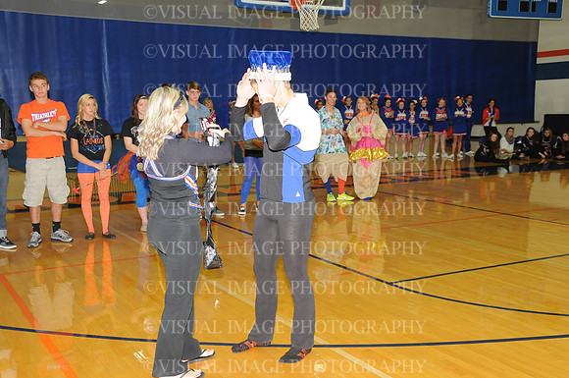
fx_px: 687
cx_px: 284
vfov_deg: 30.8
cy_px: 189
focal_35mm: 44
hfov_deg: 45.0
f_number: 7.1
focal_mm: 29
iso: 800
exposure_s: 1/60
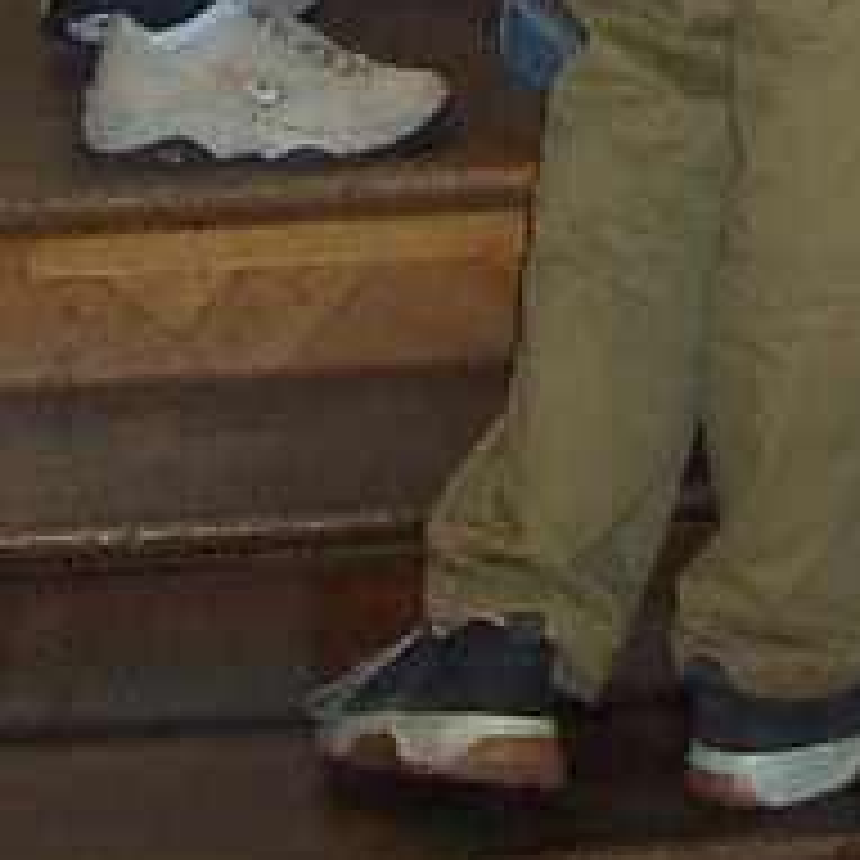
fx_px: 5790
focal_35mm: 206
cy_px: -837
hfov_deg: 8.3
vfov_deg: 8.1
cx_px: 1225
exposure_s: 1/60
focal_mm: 5.6
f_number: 2.8
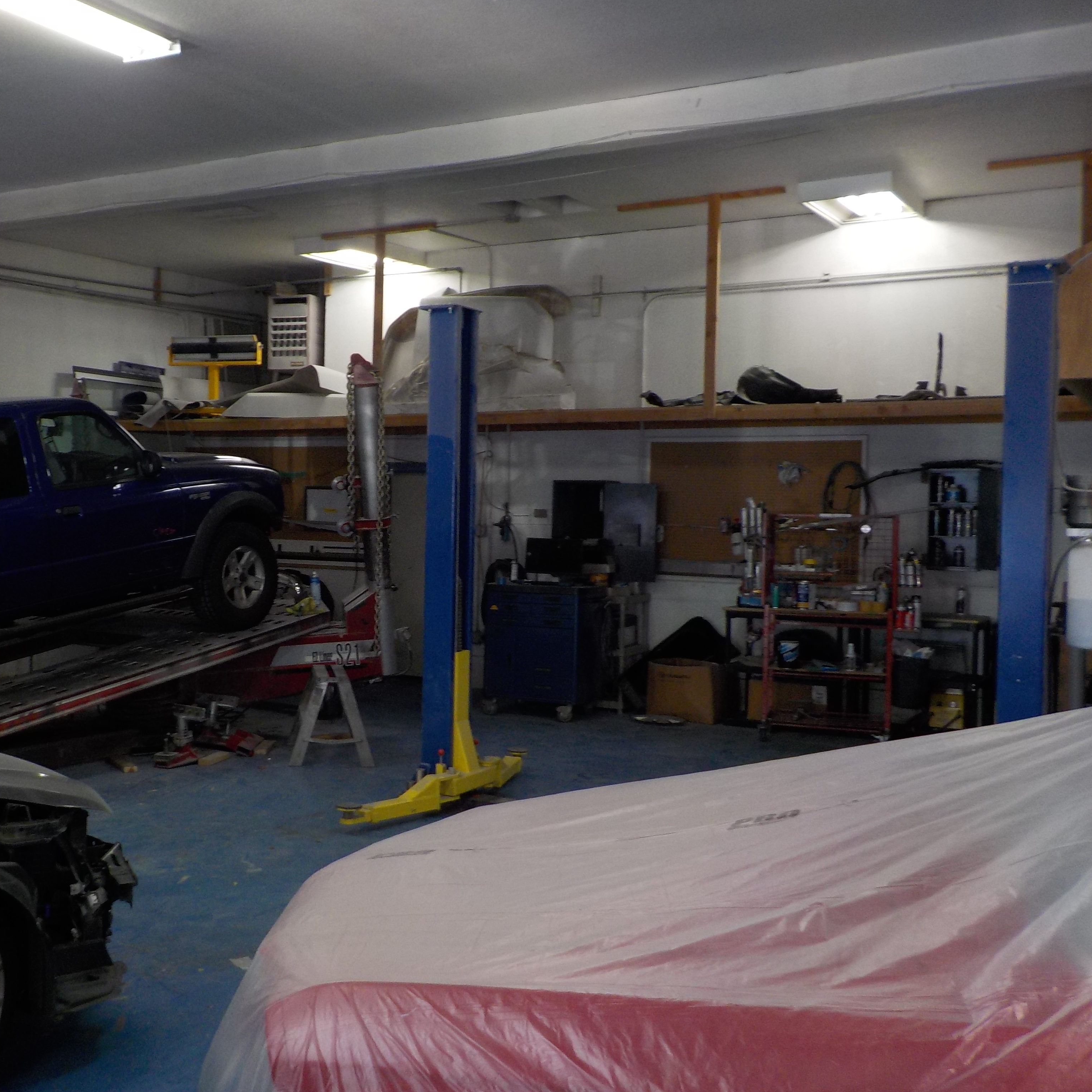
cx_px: 355
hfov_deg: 45.3
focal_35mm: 36
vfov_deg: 46.0
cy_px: 545
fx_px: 1285
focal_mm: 4.1
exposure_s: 1/30
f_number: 3.3
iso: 140
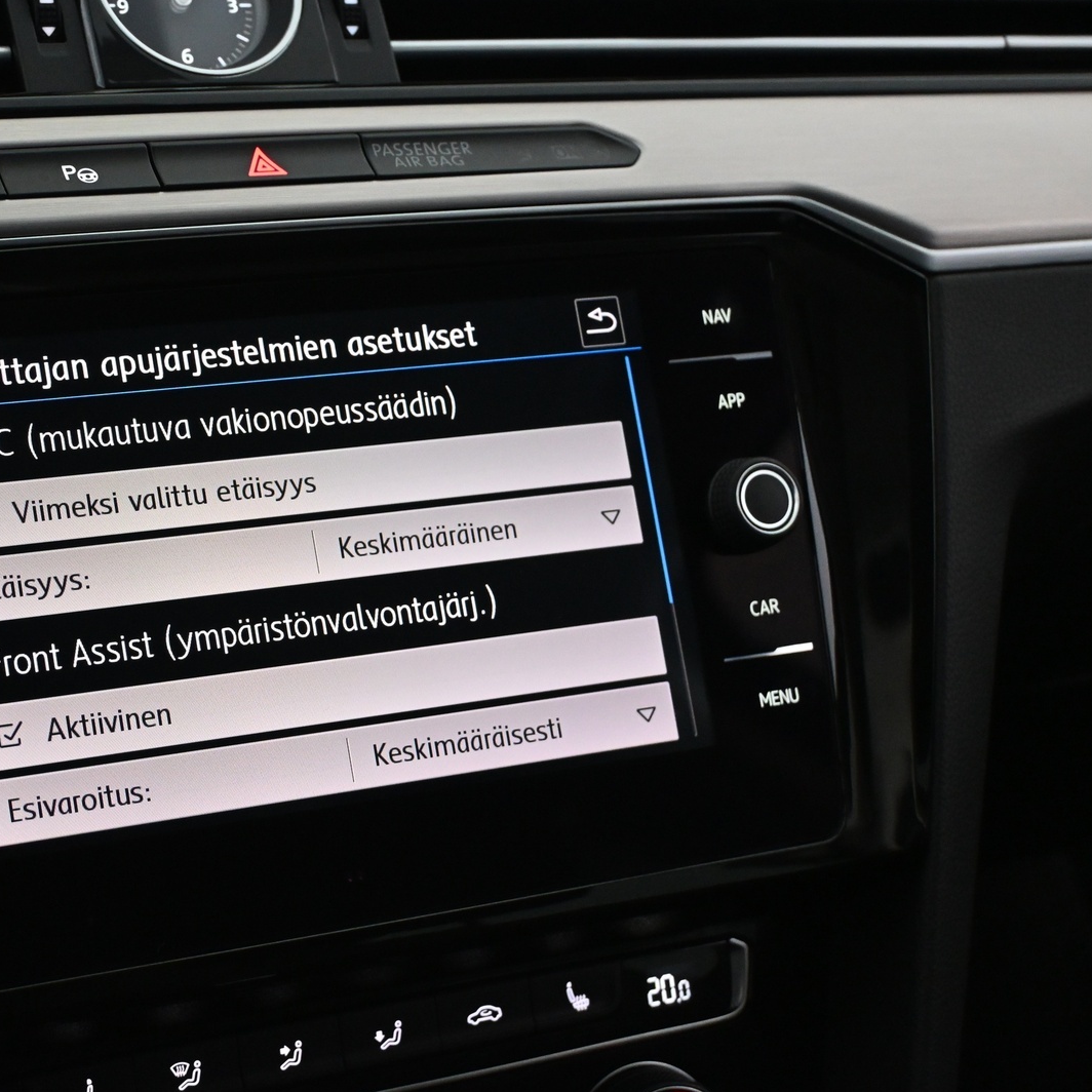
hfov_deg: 25.8
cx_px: 264
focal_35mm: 66
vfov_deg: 26.1
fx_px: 2356
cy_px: 550
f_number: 5
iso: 3600
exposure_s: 1/60
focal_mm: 34
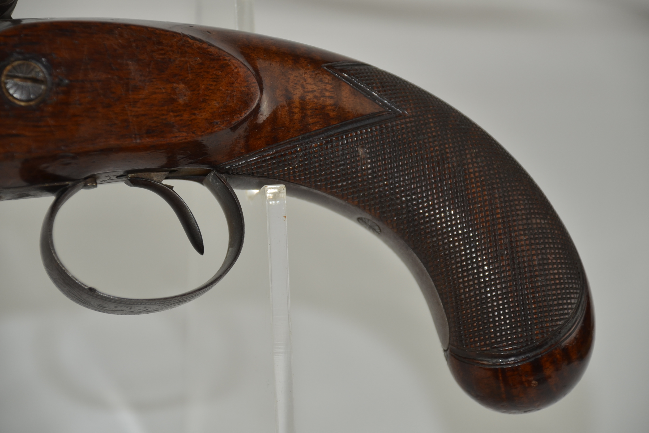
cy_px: 217
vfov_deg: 8.7
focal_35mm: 159
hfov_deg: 13.0
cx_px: 325
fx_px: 2857
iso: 200
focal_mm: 105
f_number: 5.6
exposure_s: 1/125
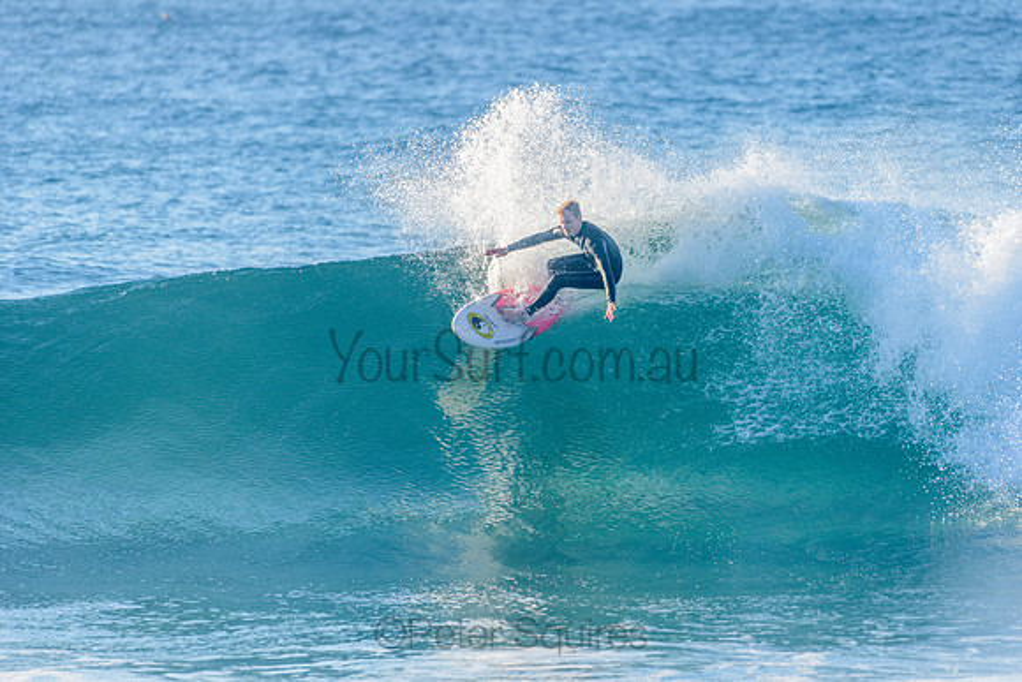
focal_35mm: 500
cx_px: 511
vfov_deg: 2.8
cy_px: 341
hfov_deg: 4.1
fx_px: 14197
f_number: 5.6
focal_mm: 500
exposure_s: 1/2000
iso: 450
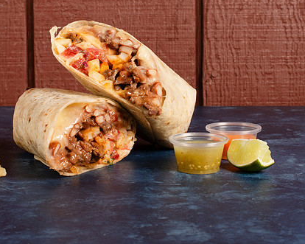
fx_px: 695
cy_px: 98
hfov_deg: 24.7
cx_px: 106
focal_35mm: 77
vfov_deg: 19.9
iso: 200
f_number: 13
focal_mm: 50
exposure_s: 1/200
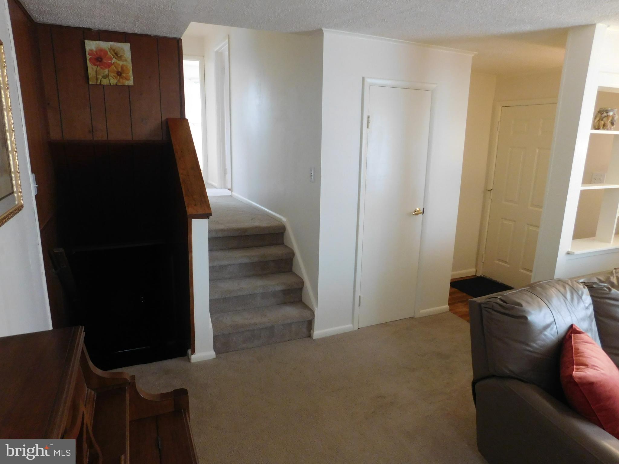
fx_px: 411
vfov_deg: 58.9
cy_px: 232
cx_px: 310
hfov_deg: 73.9
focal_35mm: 23
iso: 320
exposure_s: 1/30
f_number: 3
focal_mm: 4
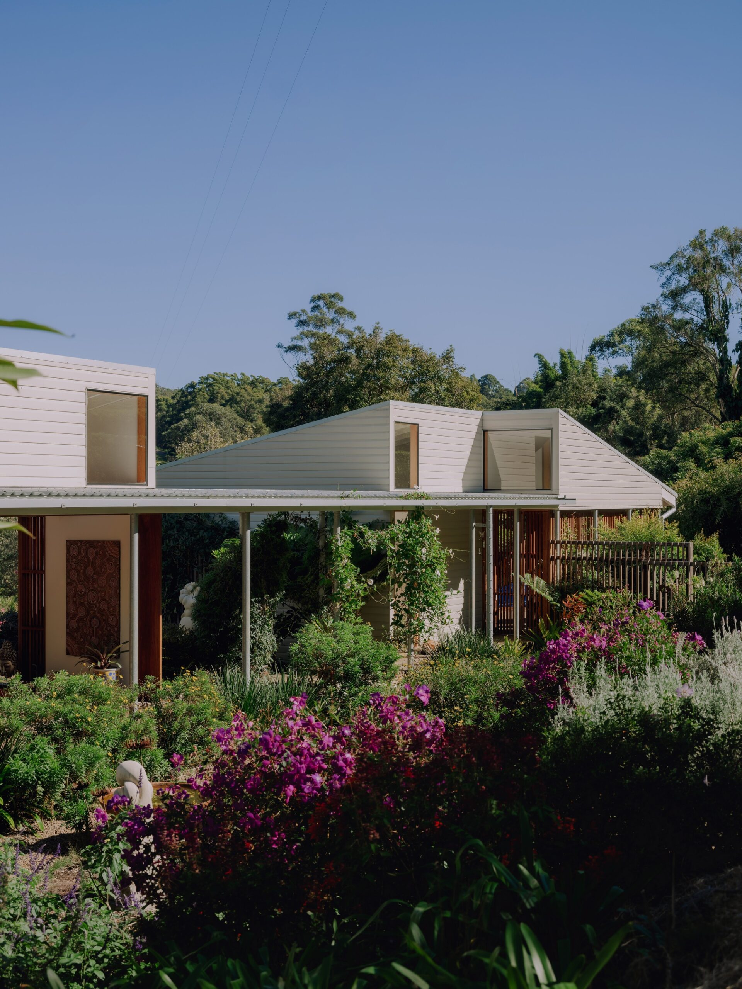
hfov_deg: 30.9
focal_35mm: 47
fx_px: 1343
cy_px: 494
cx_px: 371
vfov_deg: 40.4
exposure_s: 1/160
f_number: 7.1
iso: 100
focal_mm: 59.7
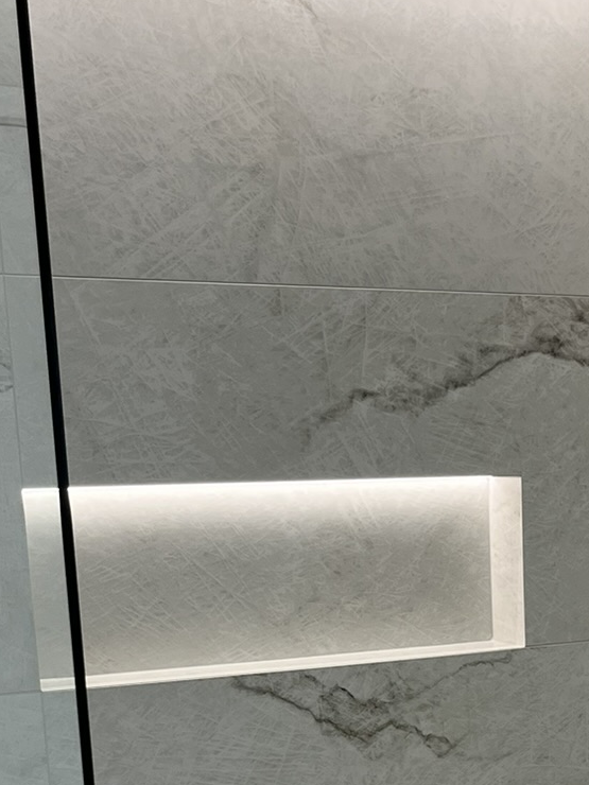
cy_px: 851
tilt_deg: -11.7
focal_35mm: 72
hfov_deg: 20.2
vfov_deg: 25.2
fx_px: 1633
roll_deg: +2.2
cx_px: 461
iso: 50
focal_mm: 5.1
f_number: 1.6
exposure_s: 1/100
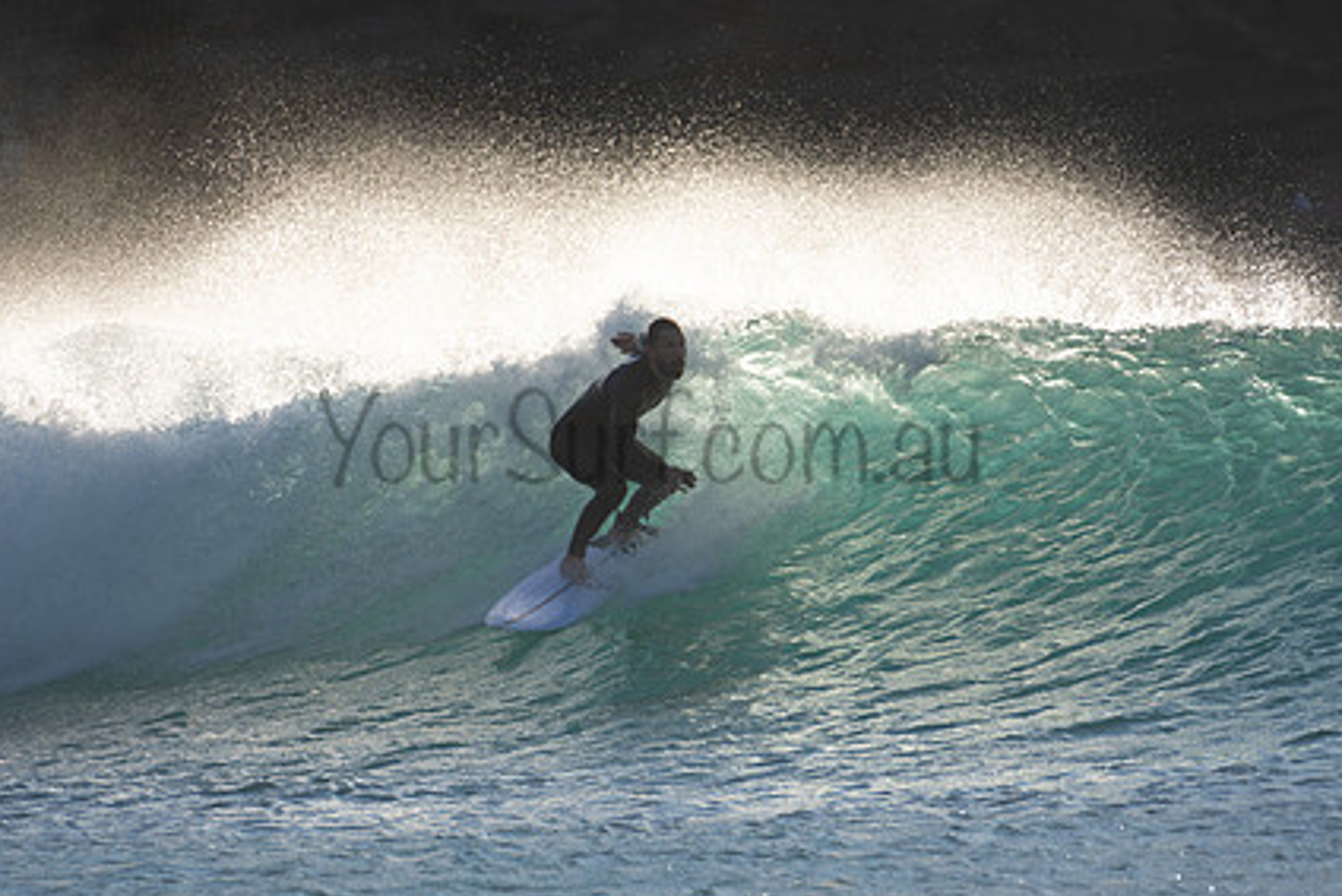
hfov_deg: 2.0
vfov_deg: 1.3
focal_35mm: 1025
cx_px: 646
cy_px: 410
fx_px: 38221
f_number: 5.6
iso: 140
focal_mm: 500
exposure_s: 1/800
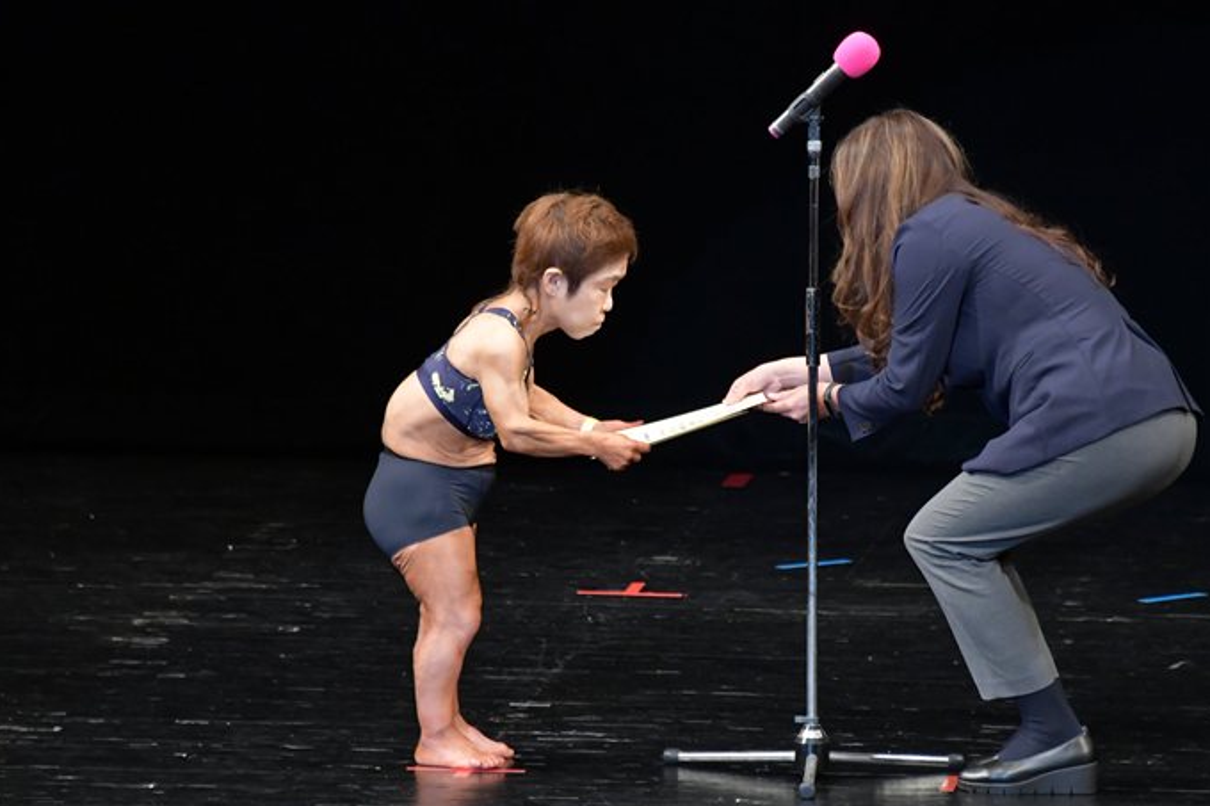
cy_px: 427
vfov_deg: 3.5
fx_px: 13205
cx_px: 684
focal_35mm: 393
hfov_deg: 5.2
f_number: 5.6
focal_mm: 230
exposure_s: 1/400
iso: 3200
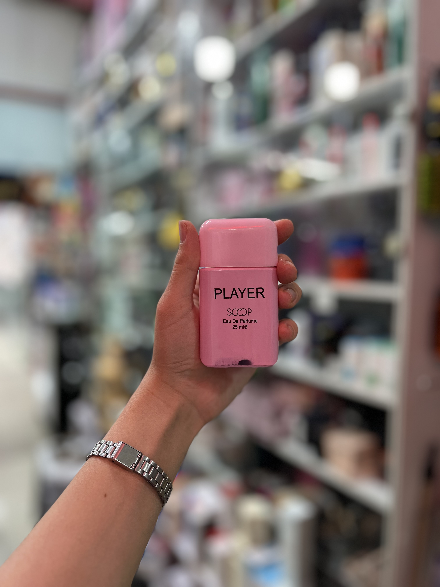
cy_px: 294
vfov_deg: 67.3
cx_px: 220
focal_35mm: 26
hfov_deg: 53.1
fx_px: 441
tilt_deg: -4.8
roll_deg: -0.3
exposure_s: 1/100
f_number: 1.6
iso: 64
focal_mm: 5.1
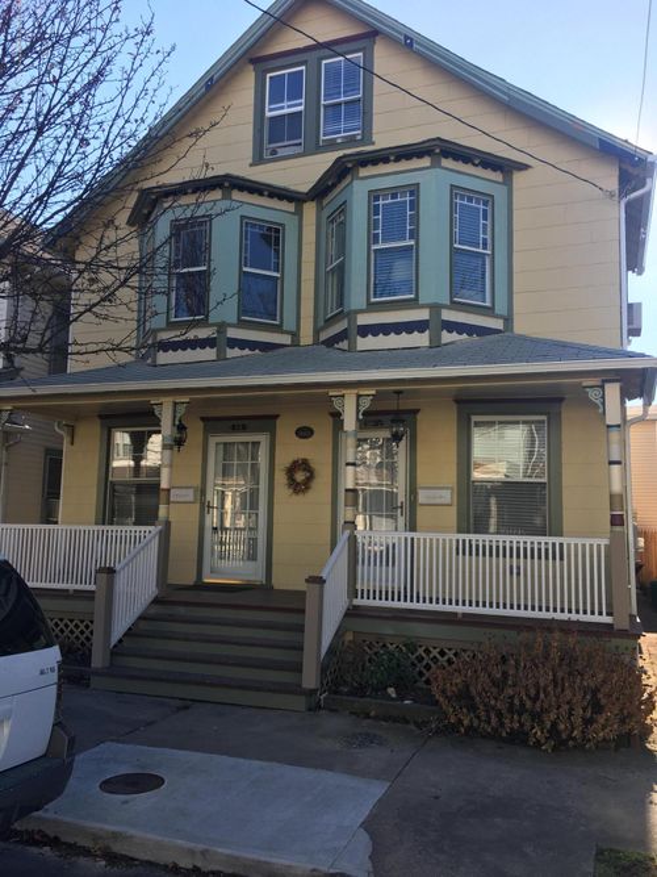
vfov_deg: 61.7
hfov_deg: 48.2
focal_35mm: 29
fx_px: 734
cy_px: 438
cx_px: 328
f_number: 2.2
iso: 25
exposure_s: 1/561
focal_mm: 4.15
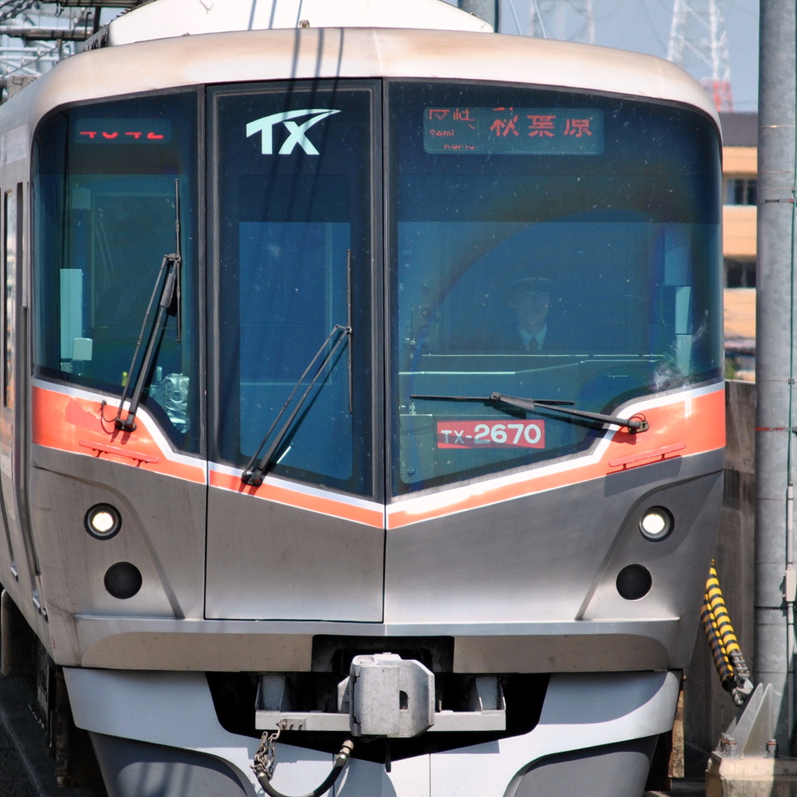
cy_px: 395
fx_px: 10884
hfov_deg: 4.2
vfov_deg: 4.2
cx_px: 324
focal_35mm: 418
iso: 200
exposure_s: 1/800
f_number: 5.3
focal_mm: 165
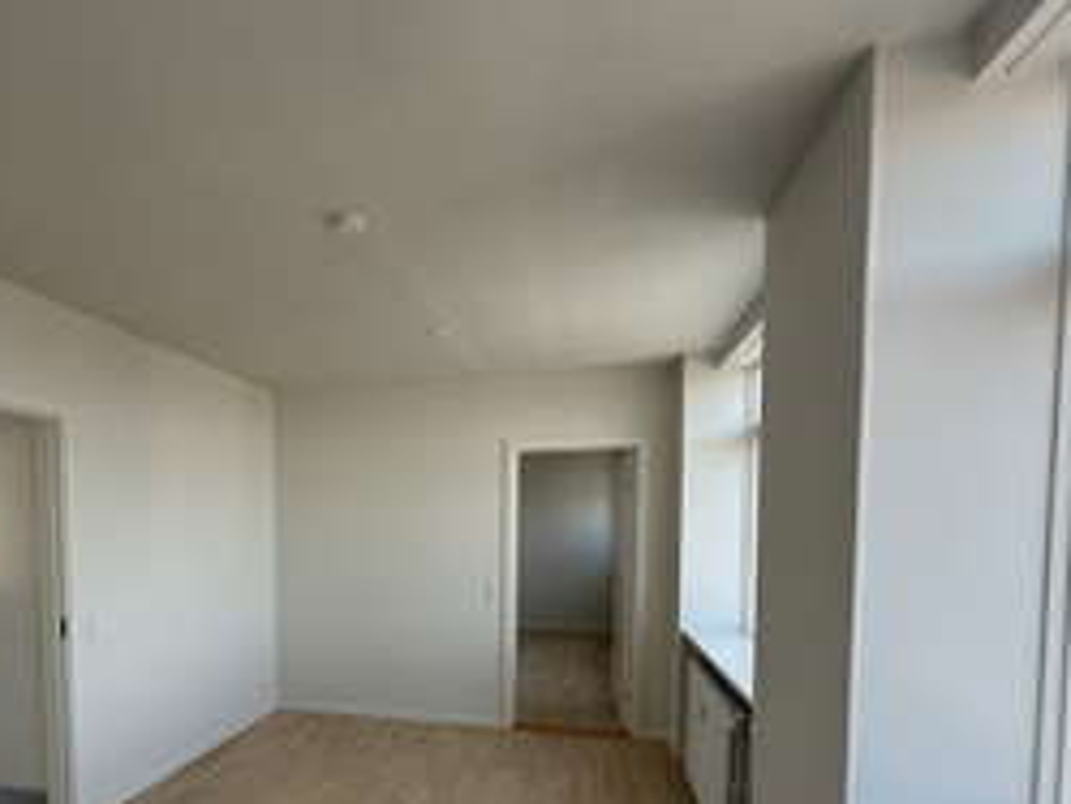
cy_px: 559
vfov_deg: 61.4
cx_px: 402
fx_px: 650
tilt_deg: -2.7
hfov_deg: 77.6
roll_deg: +0.1
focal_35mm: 21
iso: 50
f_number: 2.2
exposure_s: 1/168
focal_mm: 2.22
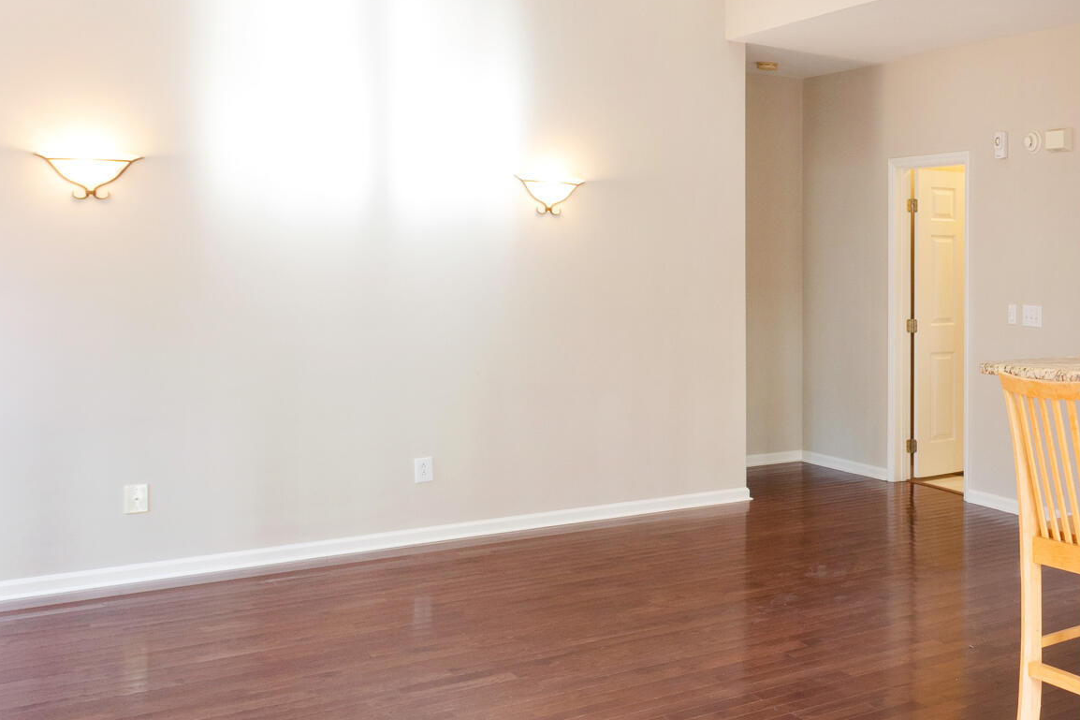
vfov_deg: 34.0
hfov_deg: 40.1
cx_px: 1189
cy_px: 271
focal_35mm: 39
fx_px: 1170
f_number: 8
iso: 100
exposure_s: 1/1.67
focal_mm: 10
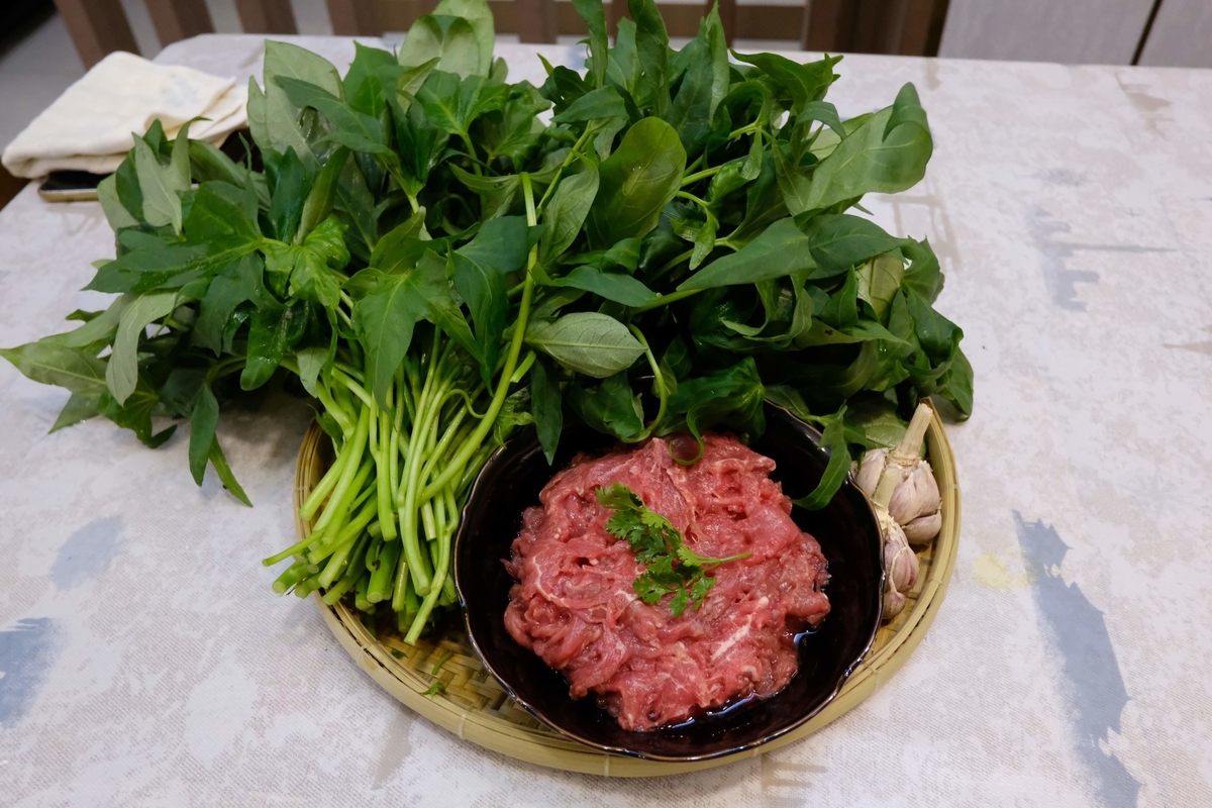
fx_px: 909
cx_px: 606
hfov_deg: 67.4
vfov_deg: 47.9
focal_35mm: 27
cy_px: 404
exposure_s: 1/80
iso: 5000
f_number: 5.6
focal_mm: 18
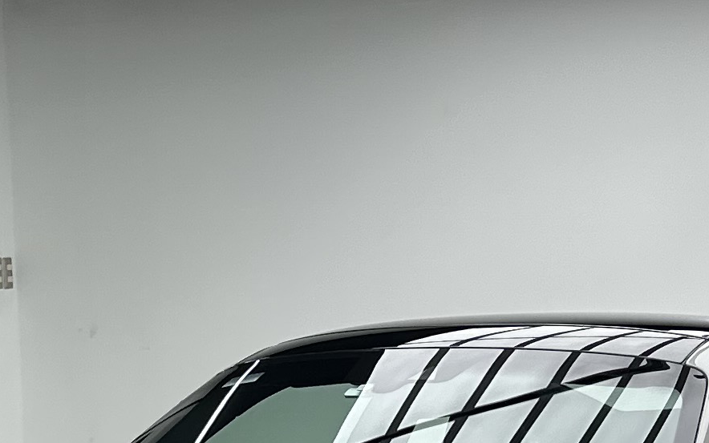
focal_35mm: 116
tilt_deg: -2.9
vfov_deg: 11.1
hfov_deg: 17.9
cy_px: 482
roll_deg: +0.5
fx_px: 2242
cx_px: 271
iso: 80
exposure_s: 1/1009
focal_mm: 6.86
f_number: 1.78
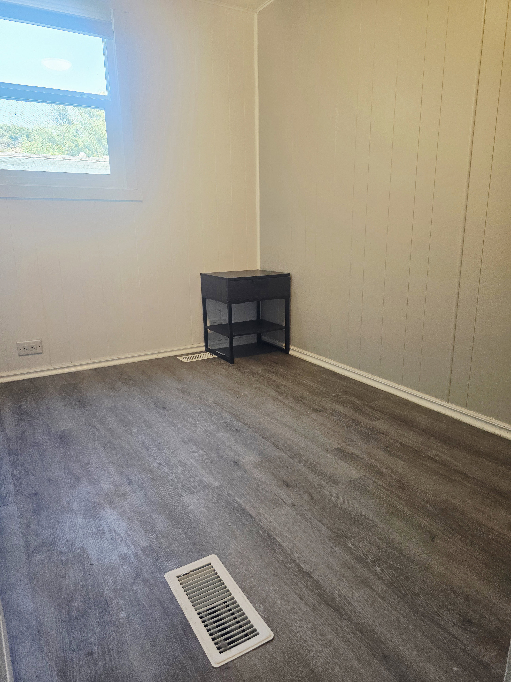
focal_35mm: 23
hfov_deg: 58.9
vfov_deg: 73.9
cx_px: 256
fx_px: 453
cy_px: 341
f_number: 1.7
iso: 200
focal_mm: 6.3
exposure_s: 1/182
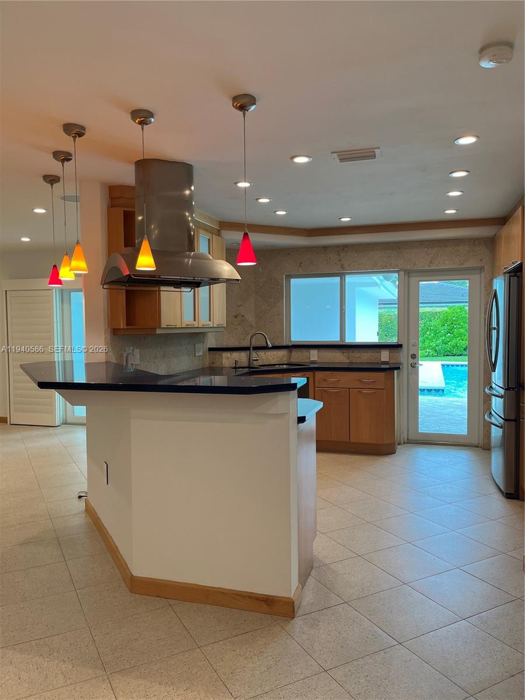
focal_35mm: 26
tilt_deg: -3.5
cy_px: 350
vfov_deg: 67.3
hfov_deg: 53.1
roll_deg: +1.3
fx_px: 526
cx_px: 262
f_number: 1.6
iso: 64
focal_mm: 5.1
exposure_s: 1/129
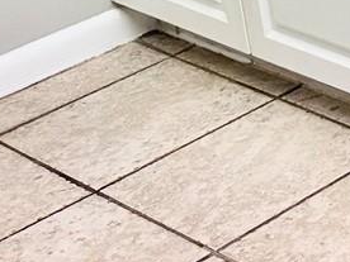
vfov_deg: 9.8
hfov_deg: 10.7
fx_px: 1405
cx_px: 994
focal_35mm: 139
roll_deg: +1.1
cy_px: -292
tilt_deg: -16.4
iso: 125
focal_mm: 6.86
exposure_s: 1/120
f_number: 1.78
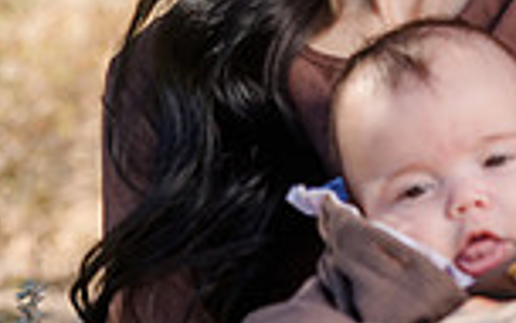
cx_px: 496
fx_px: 3656
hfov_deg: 8.0
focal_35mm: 260
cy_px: -10
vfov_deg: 5.0
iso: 100
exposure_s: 1/200
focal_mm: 86
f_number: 5.6
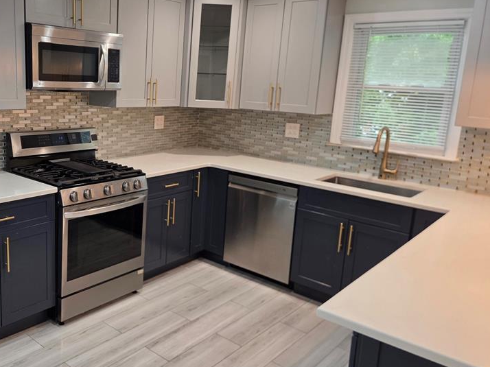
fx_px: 467
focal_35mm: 33
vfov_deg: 42.9
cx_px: 144
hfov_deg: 53.7
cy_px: 168
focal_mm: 5.4
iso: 200
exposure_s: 1/120
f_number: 1.8
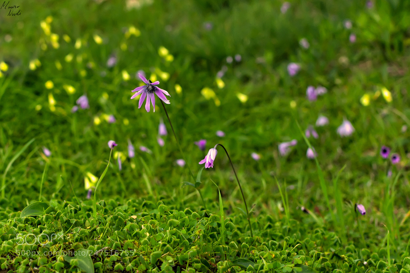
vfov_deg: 25.7
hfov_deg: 37.9
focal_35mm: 52
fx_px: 598
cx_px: 205
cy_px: 136
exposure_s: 1/60
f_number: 4
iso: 400
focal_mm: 35
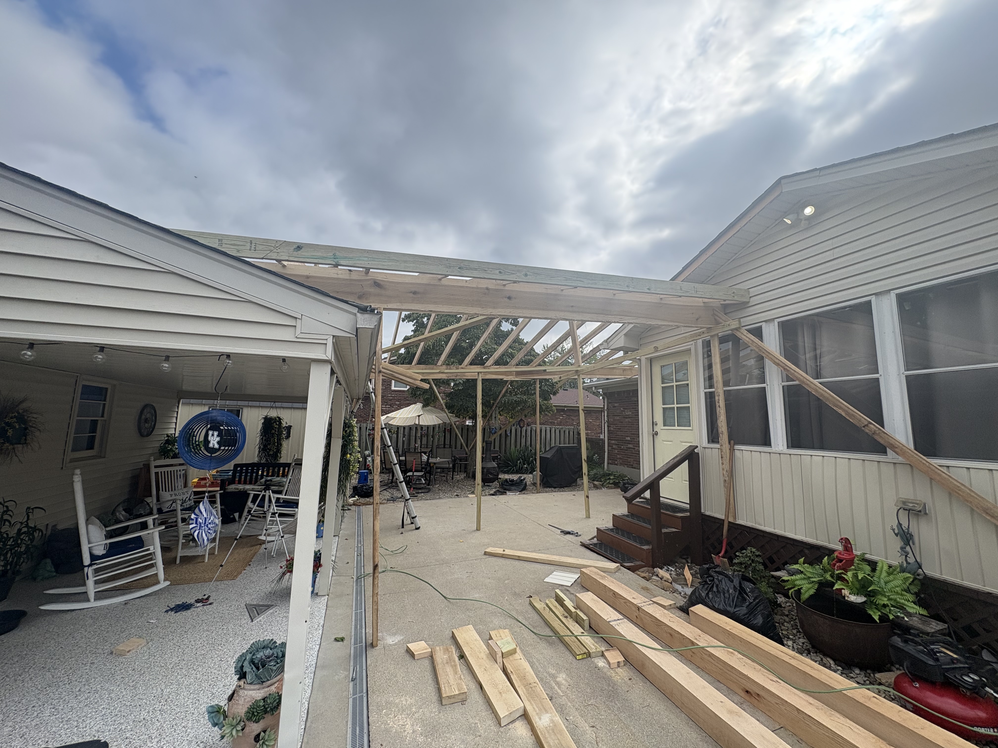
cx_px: 499
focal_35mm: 14
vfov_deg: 85.7
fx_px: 404
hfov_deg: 102.1
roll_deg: -1.6
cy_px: 374
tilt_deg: +5.3
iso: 50
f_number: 2.2
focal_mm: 2.22
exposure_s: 1/1160
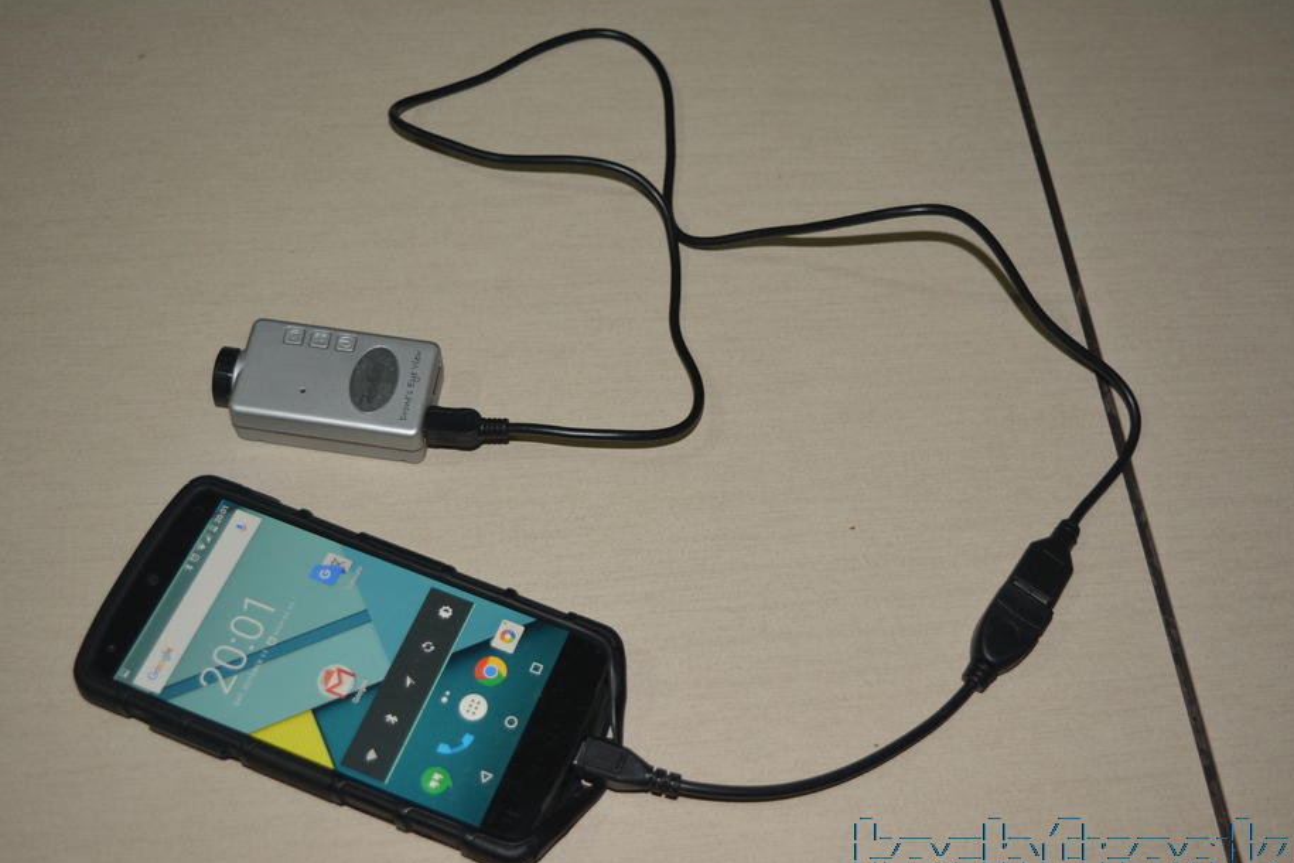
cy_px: 458
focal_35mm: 48
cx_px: 684
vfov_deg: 28.3
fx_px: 1709
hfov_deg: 41.5
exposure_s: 1/60
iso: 500
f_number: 4.2
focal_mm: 29
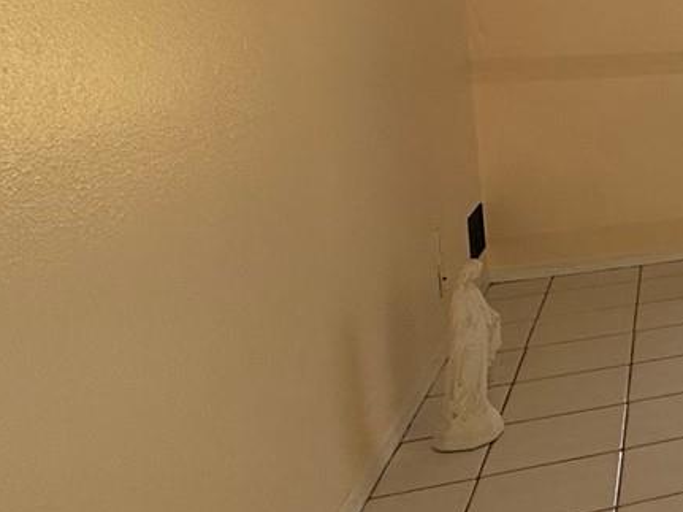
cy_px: 62
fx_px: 1026
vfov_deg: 27.1
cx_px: 1201
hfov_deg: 22.7
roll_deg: +0.4
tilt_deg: -5.8
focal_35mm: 52
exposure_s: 1/99
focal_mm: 2.22
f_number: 2.2
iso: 80
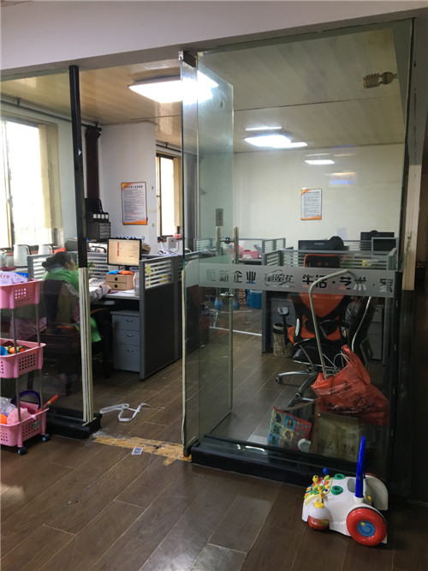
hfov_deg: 48.3
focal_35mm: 29
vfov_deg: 61.6
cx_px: 214
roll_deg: -0.2
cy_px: 286
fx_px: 478
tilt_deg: -9.8
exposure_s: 1/33
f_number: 2.2
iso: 125
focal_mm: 4.15
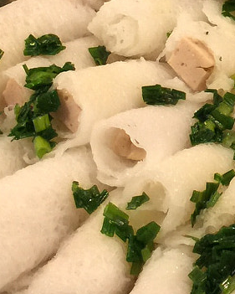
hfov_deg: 11.5
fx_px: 1121
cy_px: -58
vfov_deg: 14.5
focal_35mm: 129
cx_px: 352
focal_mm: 4.15
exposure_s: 1/15
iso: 50
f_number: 2.2
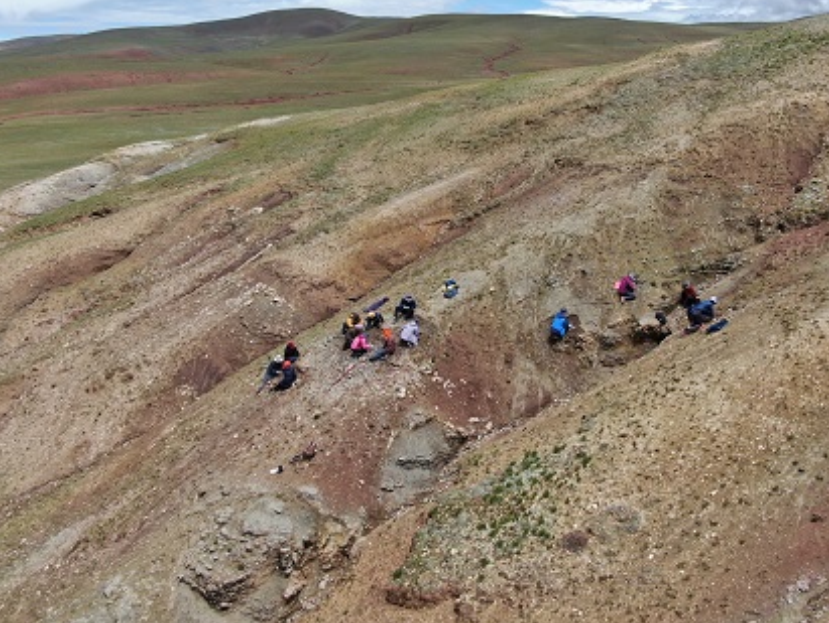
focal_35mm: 35
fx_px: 839
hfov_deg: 52.2
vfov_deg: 40.6
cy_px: 246
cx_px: 500
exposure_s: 1/1600
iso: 100
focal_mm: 4.39
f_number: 2.8
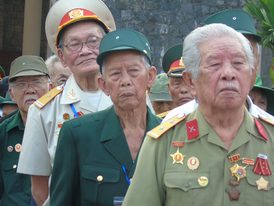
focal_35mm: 142
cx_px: 137
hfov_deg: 13.9
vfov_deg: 10.4
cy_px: 103
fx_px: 1124
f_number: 4.7
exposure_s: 1/125
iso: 320
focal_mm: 25
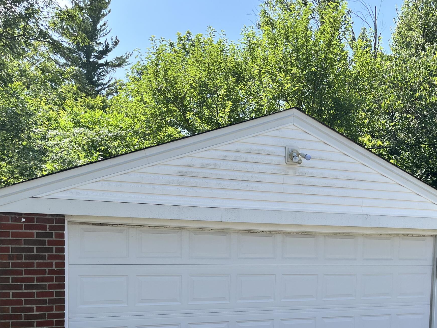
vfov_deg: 31.2
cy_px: 270
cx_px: 236
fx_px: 568
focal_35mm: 45
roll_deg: -2.0
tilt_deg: -4.4
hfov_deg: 42.0
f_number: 1.6
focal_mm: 5.1
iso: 50
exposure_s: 1/1238
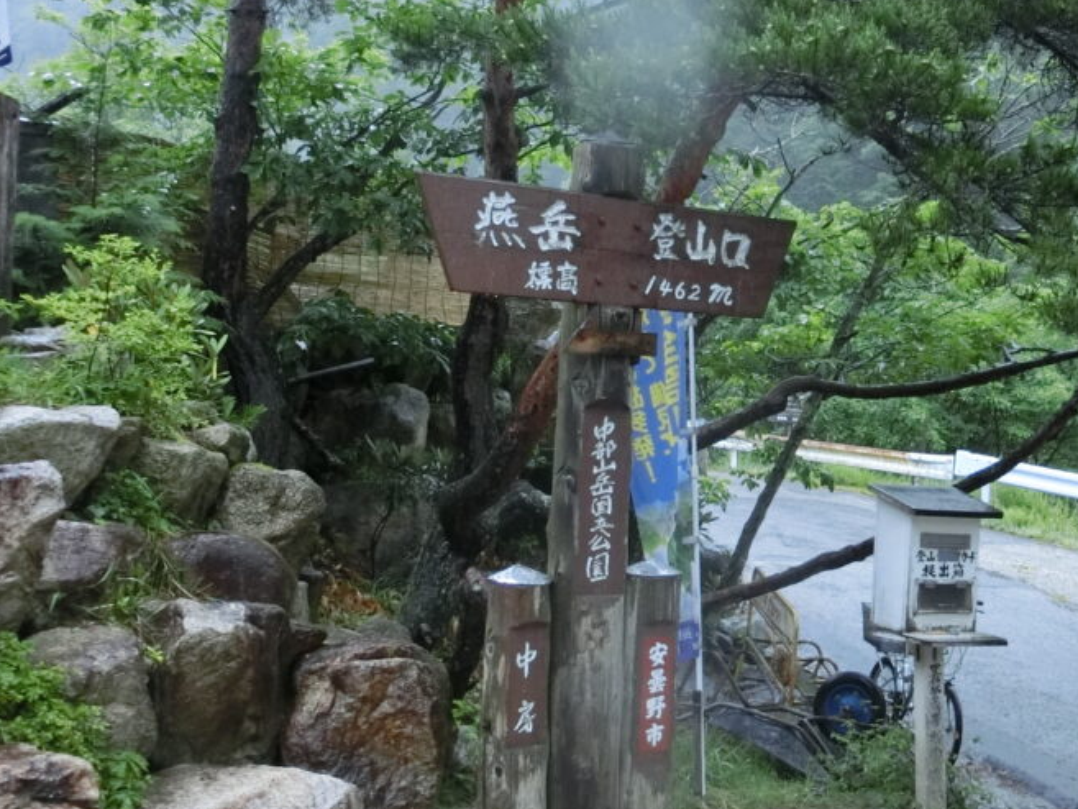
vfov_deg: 27.5
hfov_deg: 35.5
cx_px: 781
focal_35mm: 53
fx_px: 1651
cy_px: 414
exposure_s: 1/100
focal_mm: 6
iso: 400
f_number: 3.9
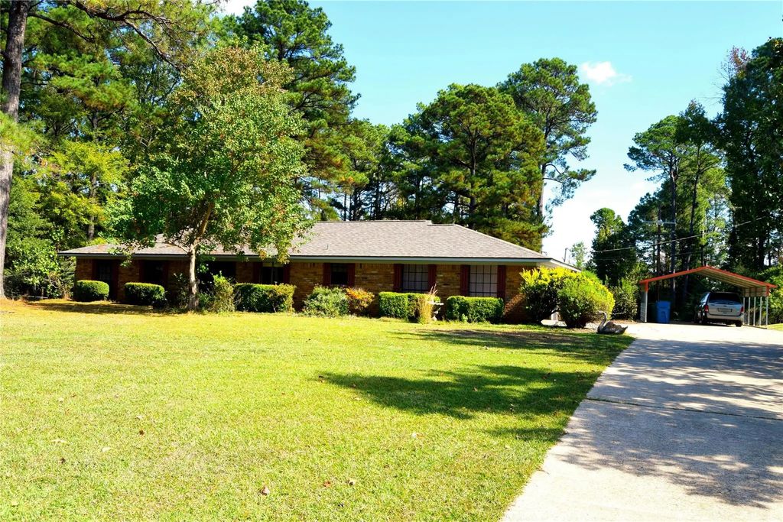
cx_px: 392
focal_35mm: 27
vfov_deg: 47.9
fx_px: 587
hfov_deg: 67.4
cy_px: 261
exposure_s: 1/250
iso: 200
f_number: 8
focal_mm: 18
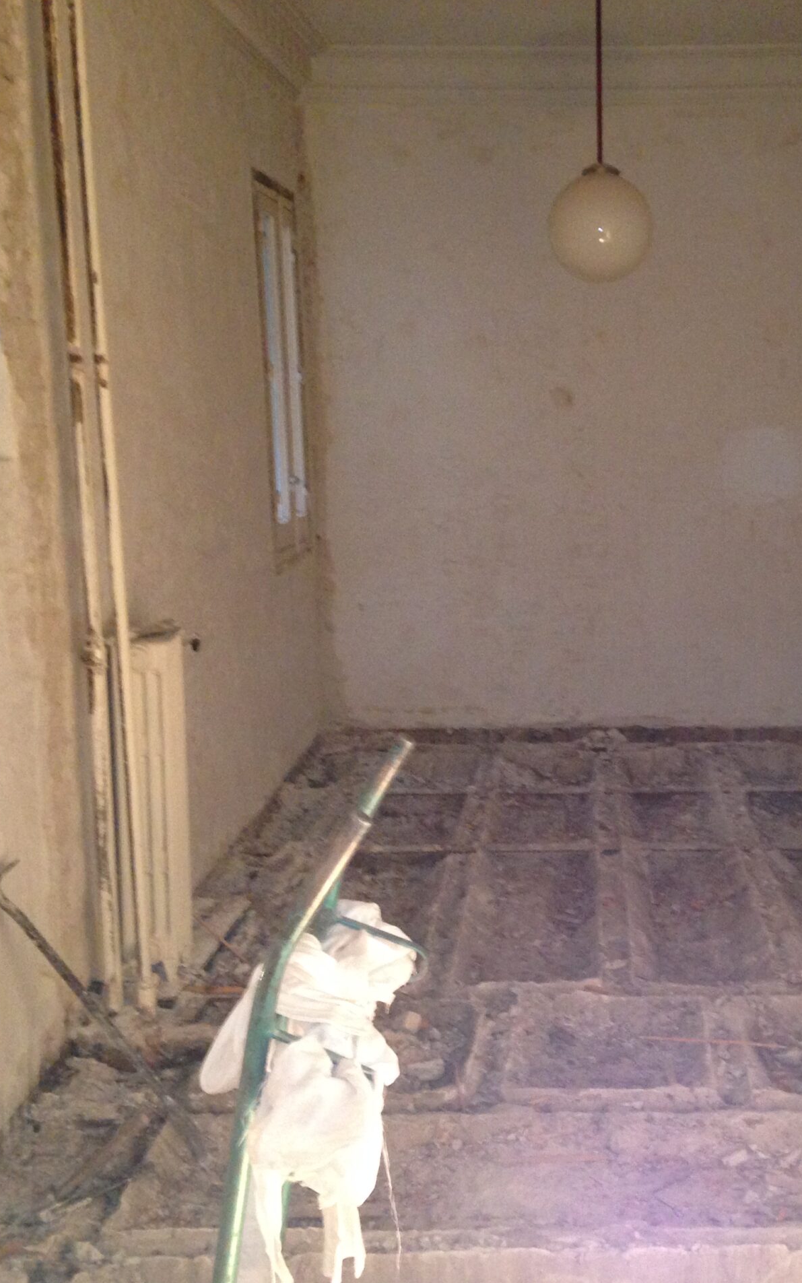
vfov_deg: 42.6
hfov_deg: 27.1
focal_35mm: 47
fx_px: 1643
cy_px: 642
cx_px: 604
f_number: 2.4
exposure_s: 1/16
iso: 250
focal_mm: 4.12
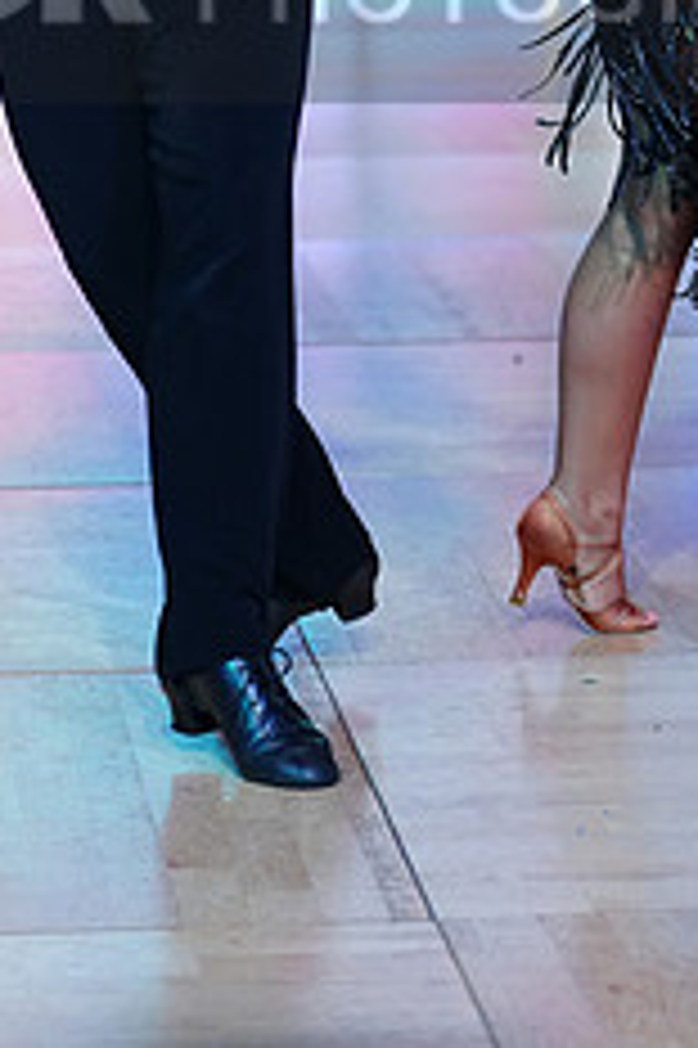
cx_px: 471
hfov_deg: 6.8
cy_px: -45
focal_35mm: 202
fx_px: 5883
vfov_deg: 10.1
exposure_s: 1/400
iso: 1600
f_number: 2.8
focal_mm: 81
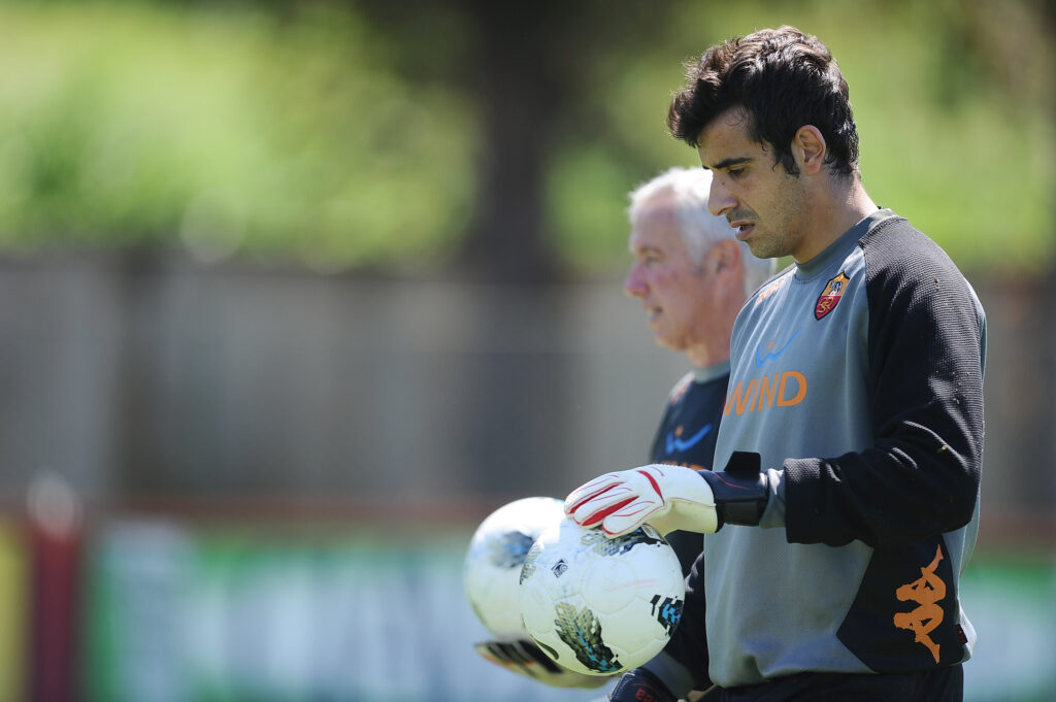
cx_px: 528
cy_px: 351
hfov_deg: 5.2
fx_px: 11724
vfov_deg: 3.4
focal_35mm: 400
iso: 200
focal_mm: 400
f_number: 2.8
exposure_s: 1/1000
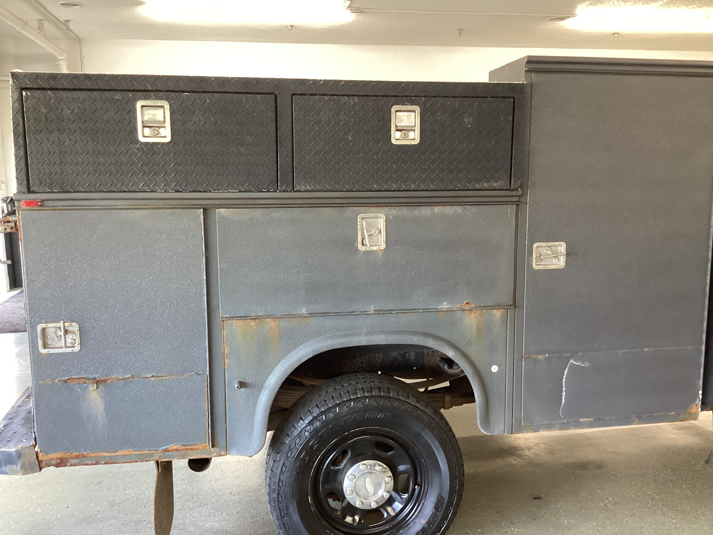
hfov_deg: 58.4
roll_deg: +0.8
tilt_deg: -9.4
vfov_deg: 45.4
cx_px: 356
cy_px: 268
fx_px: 639
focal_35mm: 31
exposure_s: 1/40
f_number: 2.4
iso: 250
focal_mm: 3.3
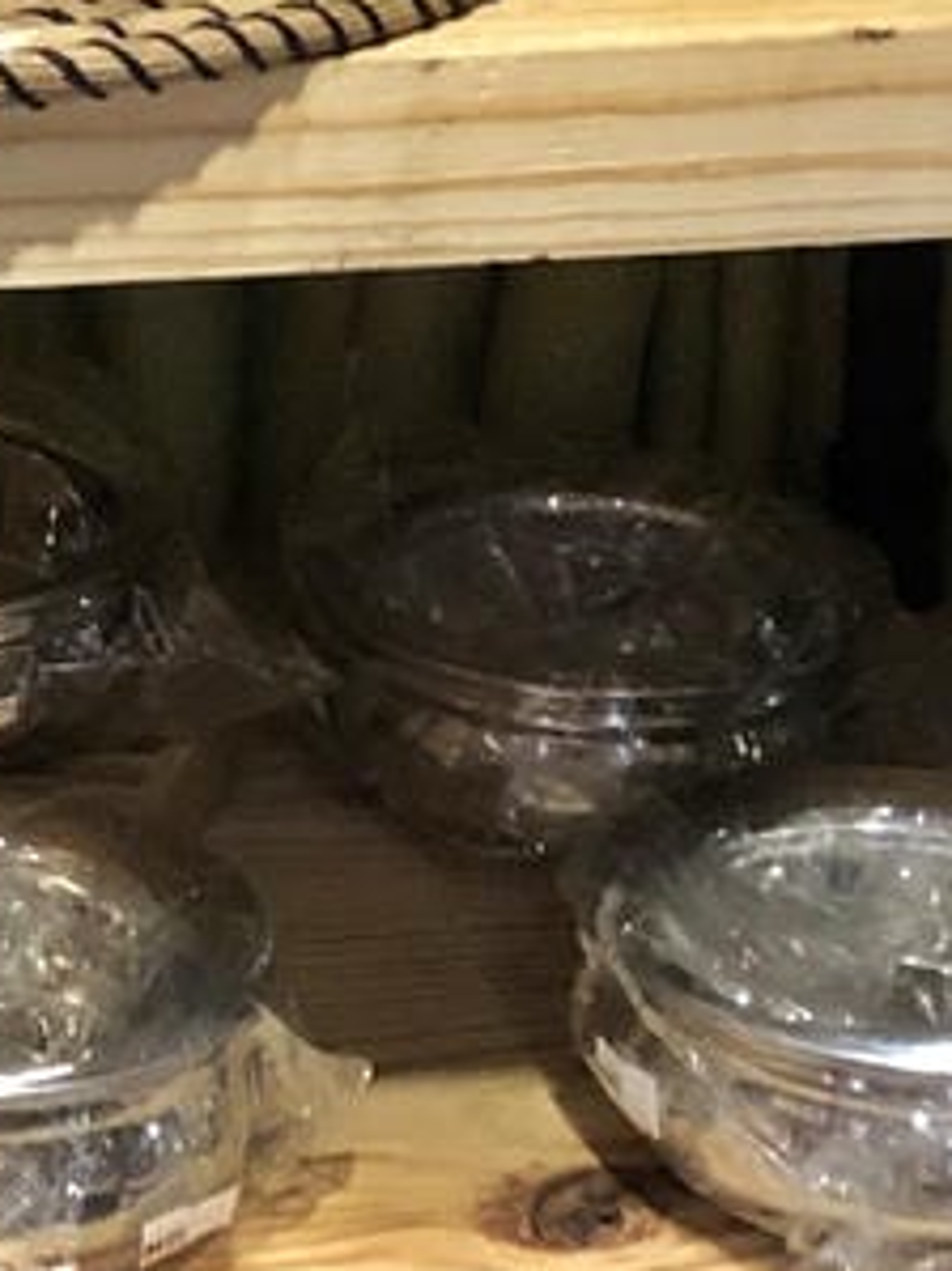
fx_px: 5504
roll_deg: +1.8
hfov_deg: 9.4
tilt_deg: -14.8
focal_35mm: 150
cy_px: -527
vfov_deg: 12.6
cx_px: -778
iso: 80
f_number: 1.8
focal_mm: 3.99
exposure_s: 1/15
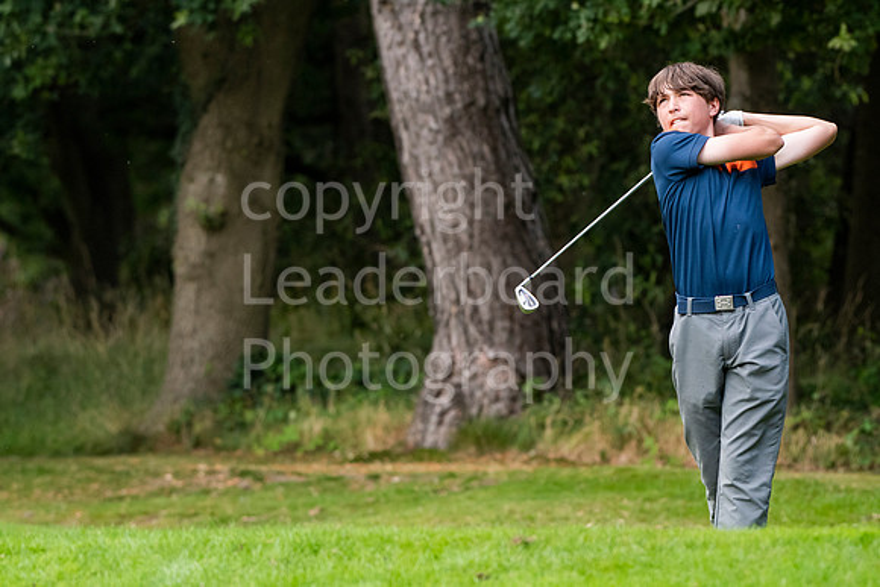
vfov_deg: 3.8
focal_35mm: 360
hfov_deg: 5.7
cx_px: 440
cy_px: 294
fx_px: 8802
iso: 1600
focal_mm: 240
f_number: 5.6
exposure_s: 1/1000
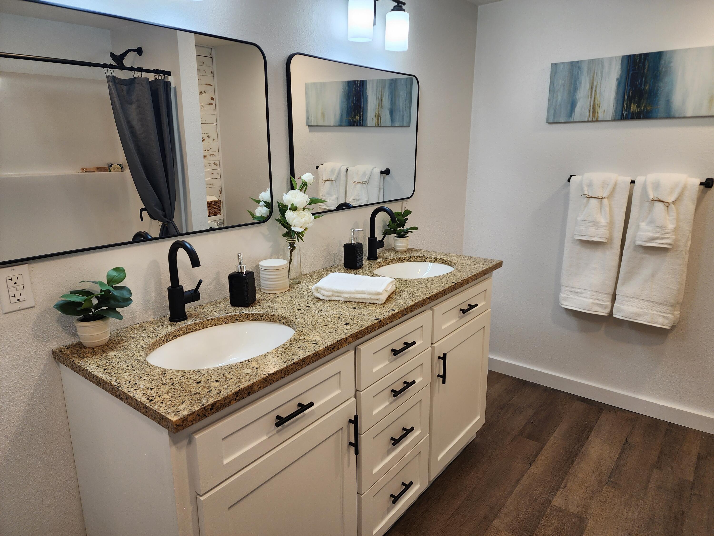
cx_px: 357
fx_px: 474
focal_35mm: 23
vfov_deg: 58.9
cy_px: 268
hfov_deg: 73.9
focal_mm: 6.4
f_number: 1.8
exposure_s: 1/120
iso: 80
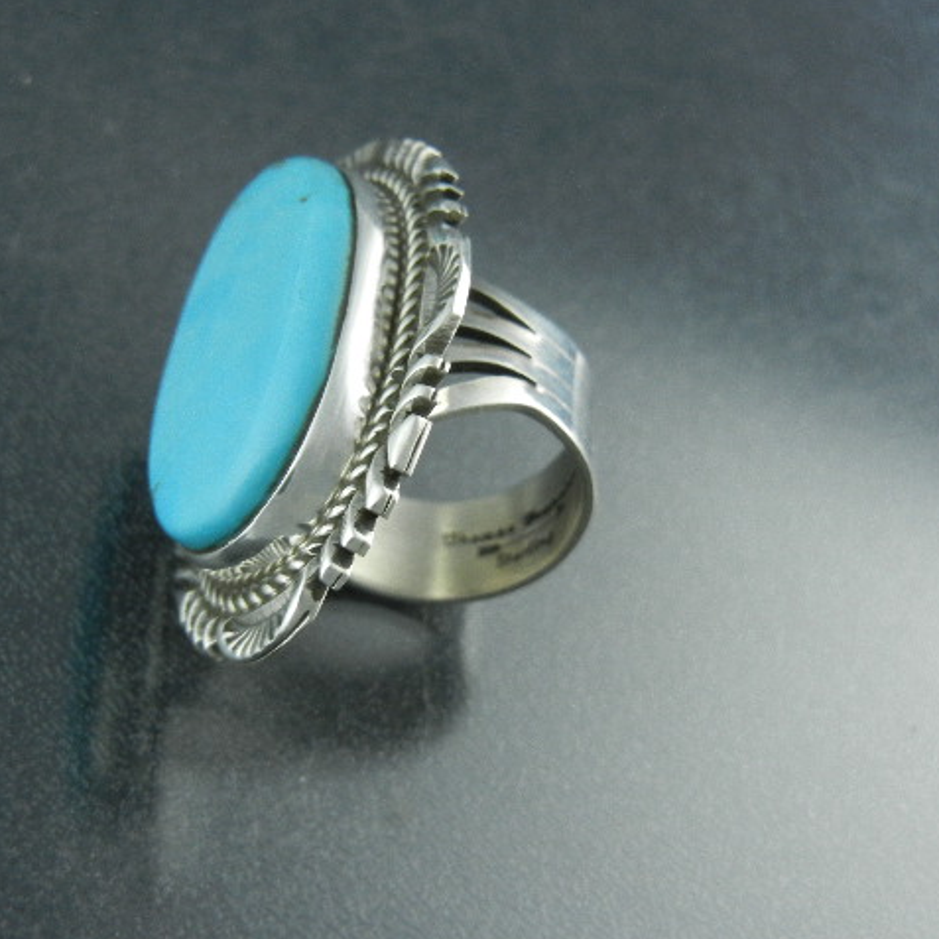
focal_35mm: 70
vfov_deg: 24.7
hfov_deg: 24.6
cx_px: 402
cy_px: 469
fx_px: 2148
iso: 400
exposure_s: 1/16.1
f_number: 4
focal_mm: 10.6
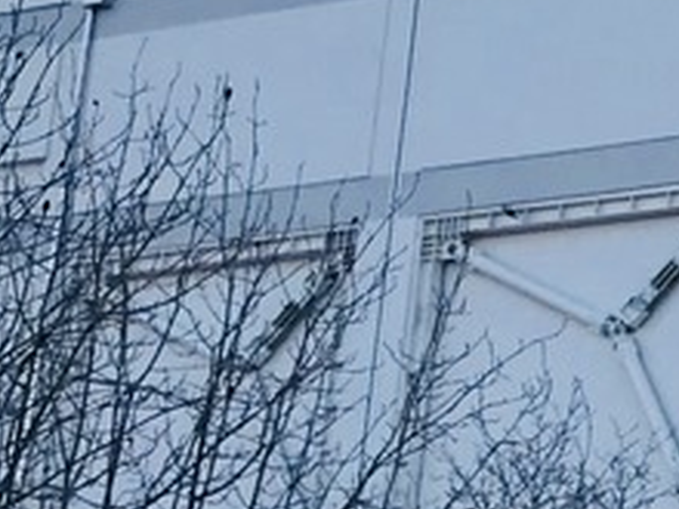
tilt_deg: +20.5
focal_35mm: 178
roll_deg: -2.9
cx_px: 1080
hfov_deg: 10.6
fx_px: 3492
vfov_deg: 8.3
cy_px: 102
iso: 20
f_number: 1.8
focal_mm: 3.99
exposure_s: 1/1182
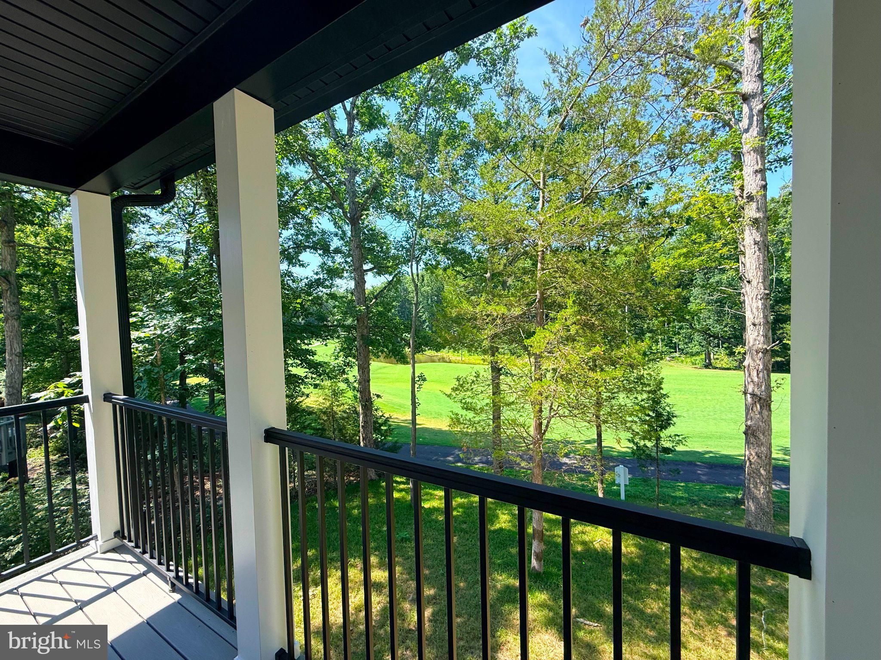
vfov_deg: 85.7
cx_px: 440
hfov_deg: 102.1
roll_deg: +1.3
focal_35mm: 14
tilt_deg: -2.0
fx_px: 356
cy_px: 330
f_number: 2.2
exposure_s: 1/638
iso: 64
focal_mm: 2.22
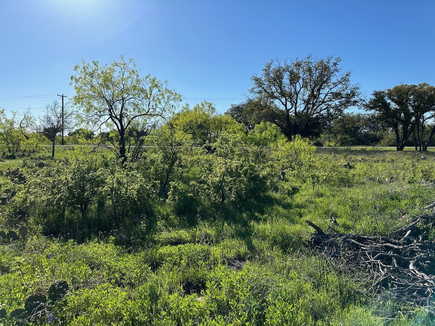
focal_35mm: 24
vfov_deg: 56.8
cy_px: 163
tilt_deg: -4.6
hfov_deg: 71.6
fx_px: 302
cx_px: 218
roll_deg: -0.4
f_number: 1.78
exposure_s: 1/5263
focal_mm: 6.86
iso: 80
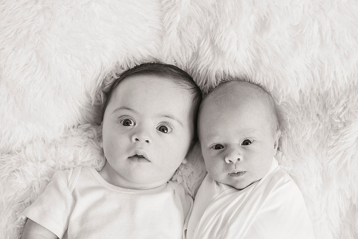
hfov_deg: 28.8
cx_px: 179
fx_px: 696
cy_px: 120
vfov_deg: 19.5
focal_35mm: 70
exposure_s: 1/160
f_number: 4.5
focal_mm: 70
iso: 500
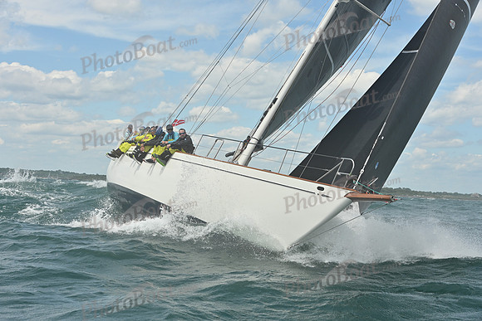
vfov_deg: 19.5
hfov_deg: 28.8
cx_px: 241
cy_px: 160
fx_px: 937
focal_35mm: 70
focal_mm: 70
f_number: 9
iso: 320
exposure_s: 1/1250
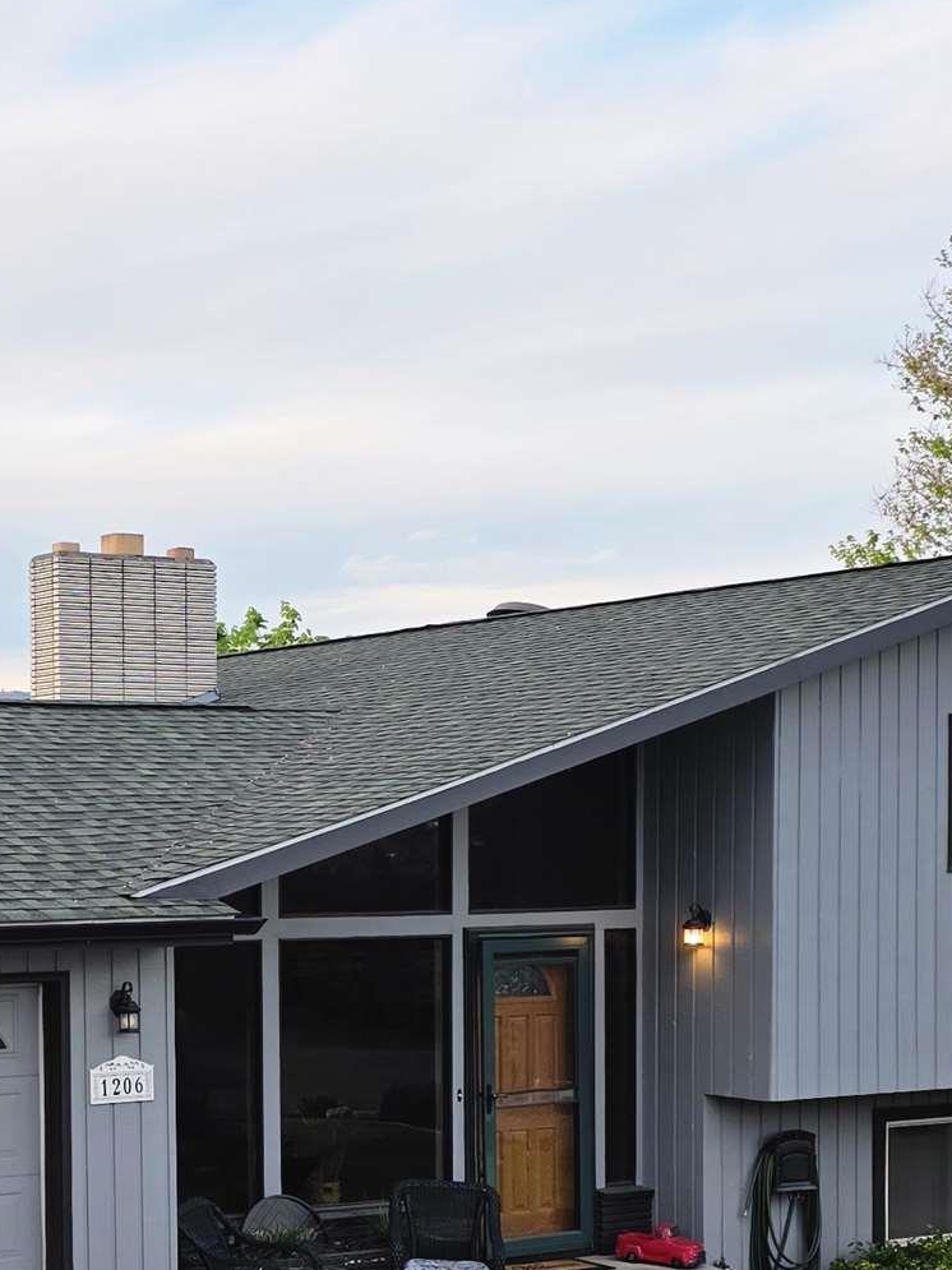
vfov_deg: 27.0
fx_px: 2604
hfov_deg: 20.3
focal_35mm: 71
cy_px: 971
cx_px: 93
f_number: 1.7
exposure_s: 1/359
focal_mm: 6.3
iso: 50
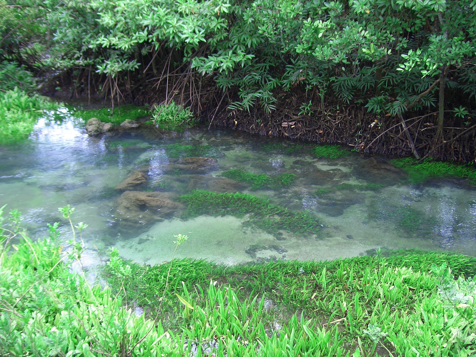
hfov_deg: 47.9
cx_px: 238
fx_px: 536
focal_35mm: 39
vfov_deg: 36.8
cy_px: 178
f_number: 2.8
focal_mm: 8
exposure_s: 1/80
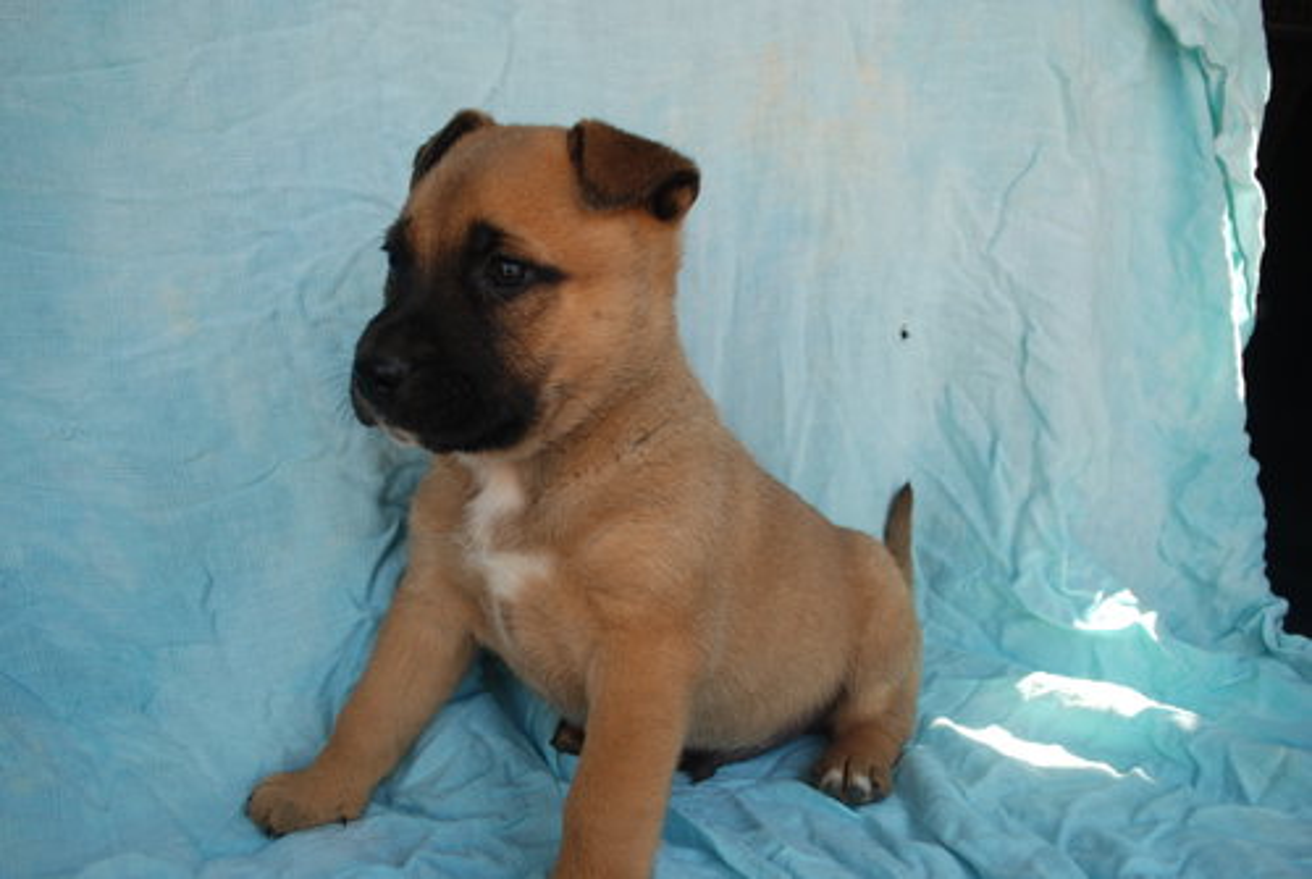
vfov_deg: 40.1
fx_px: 1204
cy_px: 440
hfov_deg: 57.2
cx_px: 656
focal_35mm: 33
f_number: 4.5
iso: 200
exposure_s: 1/80
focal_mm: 22
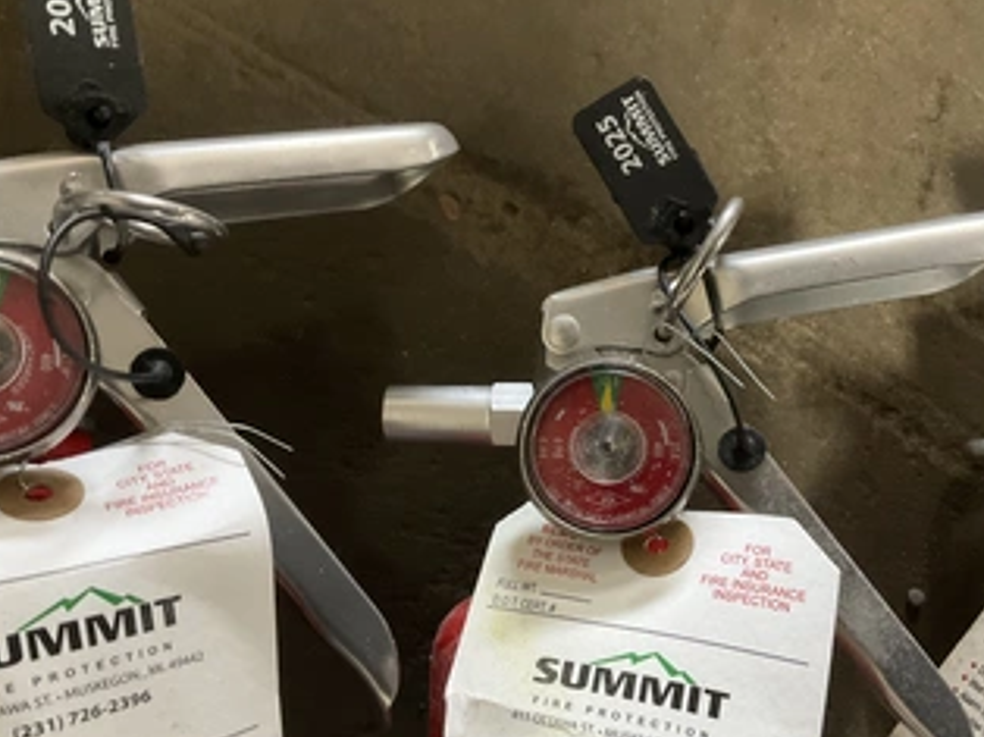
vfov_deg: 38.6
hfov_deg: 50.0
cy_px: 401
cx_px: 555
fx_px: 1051
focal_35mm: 37
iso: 160
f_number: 1.8
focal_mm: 3
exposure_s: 1/60
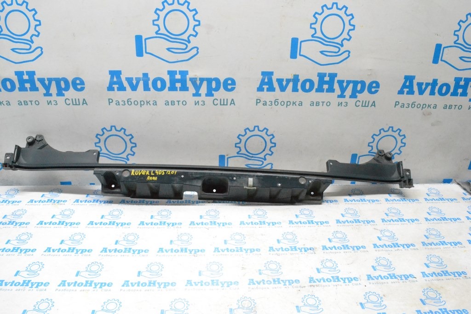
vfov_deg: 47.9
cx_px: 236
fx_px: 353
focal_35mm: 27
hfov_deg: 67.4
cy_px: 157
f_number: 10
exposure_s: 1/125
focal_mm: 18
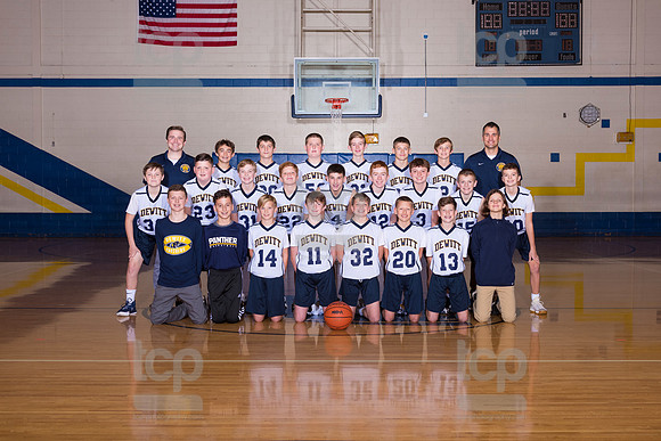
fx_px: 951
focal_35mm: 52
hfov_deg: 38.3
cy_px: 227
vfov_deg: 26.1
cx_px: 337
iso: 400
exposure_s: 1/250
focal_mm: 50
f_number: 8
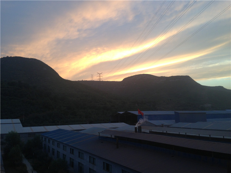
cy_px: 86
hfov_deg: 55.4
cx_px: 116
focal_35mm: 33
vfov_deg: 42.9
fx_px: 220
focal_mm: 4.13
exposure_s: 1/60
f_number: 2.4
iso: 64
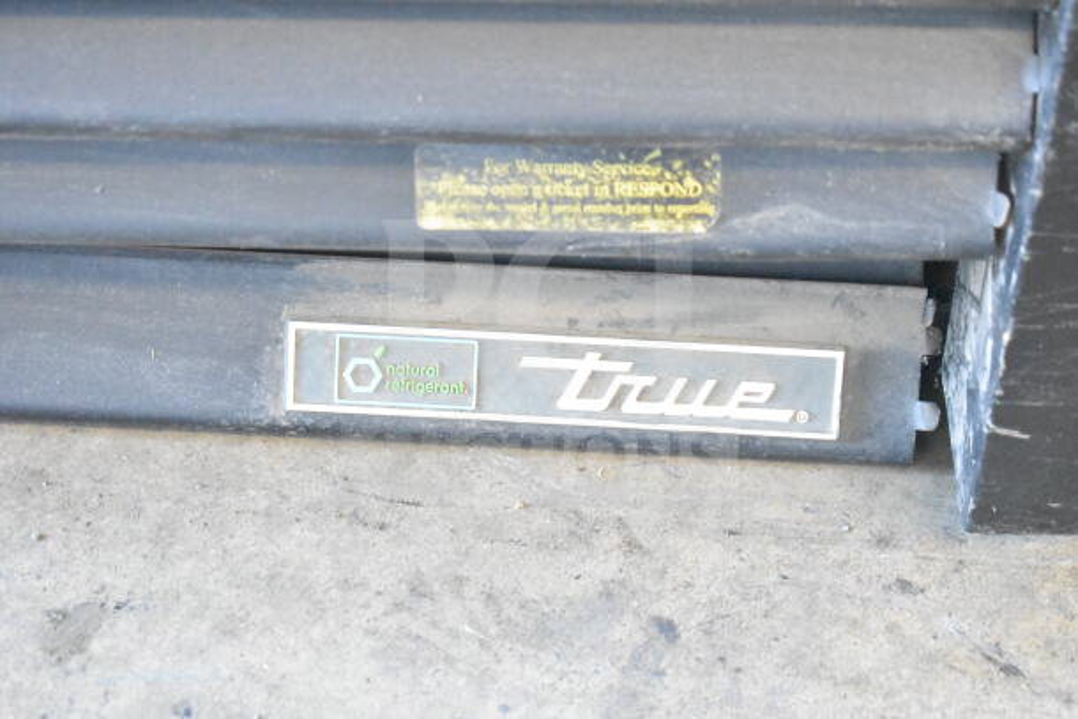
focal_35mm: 82
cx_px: 539
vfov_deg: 16.6
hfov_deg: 24.6
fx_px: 2471
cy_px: 360
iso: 14400
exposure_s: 1/100
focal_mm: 55
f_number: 5.6
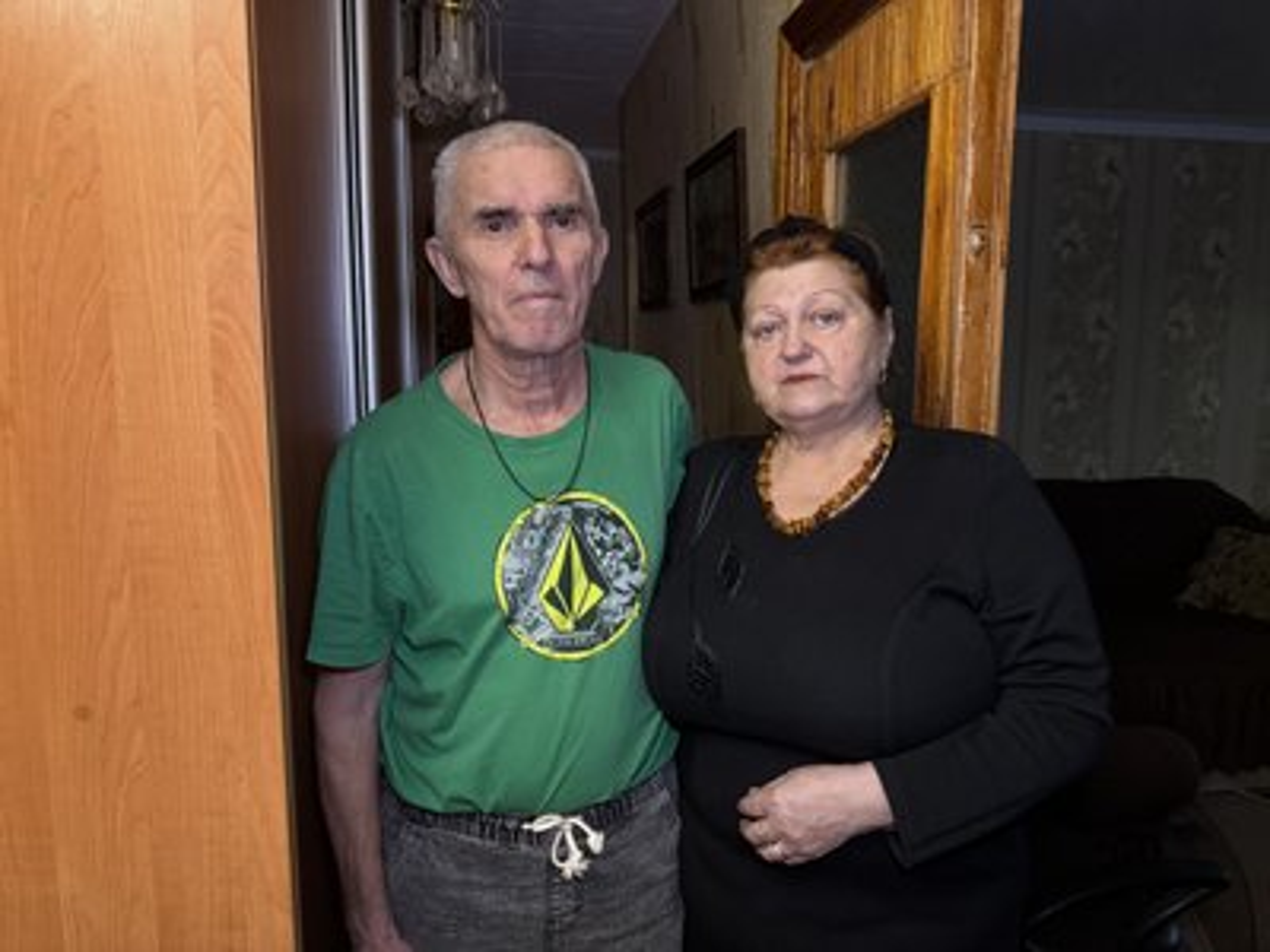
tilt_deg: -7.4
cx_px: 635
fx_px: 881
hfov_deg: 71.6
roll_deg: +0.2
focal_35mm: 24
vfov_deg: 56.8
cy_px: 476
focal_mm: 6.76
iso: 500
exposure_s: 1/60
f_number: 1.78
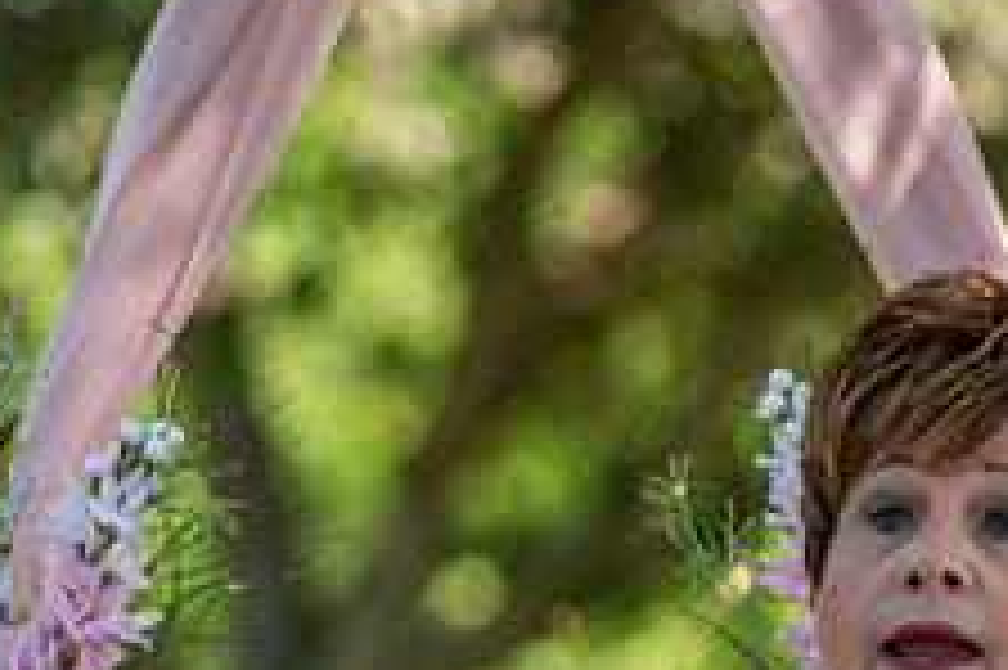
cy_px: 807
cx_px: 454
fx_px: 20284
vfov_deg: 1.9
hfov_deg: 2.8
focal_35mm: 725
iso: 500
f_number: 5.6
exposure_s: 1/800
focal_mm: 280
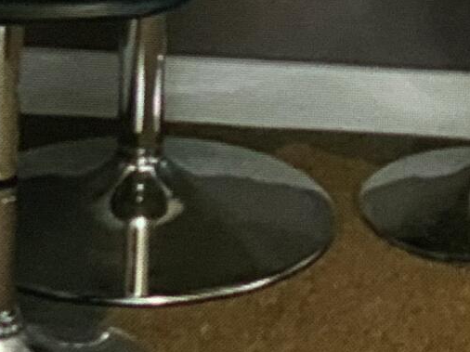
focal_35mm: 172
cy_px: -145
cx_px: 608
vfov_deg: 8.5
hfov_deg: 11.2
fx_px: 2334
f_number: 1.8
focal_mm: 3
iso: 100
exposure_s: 1/60
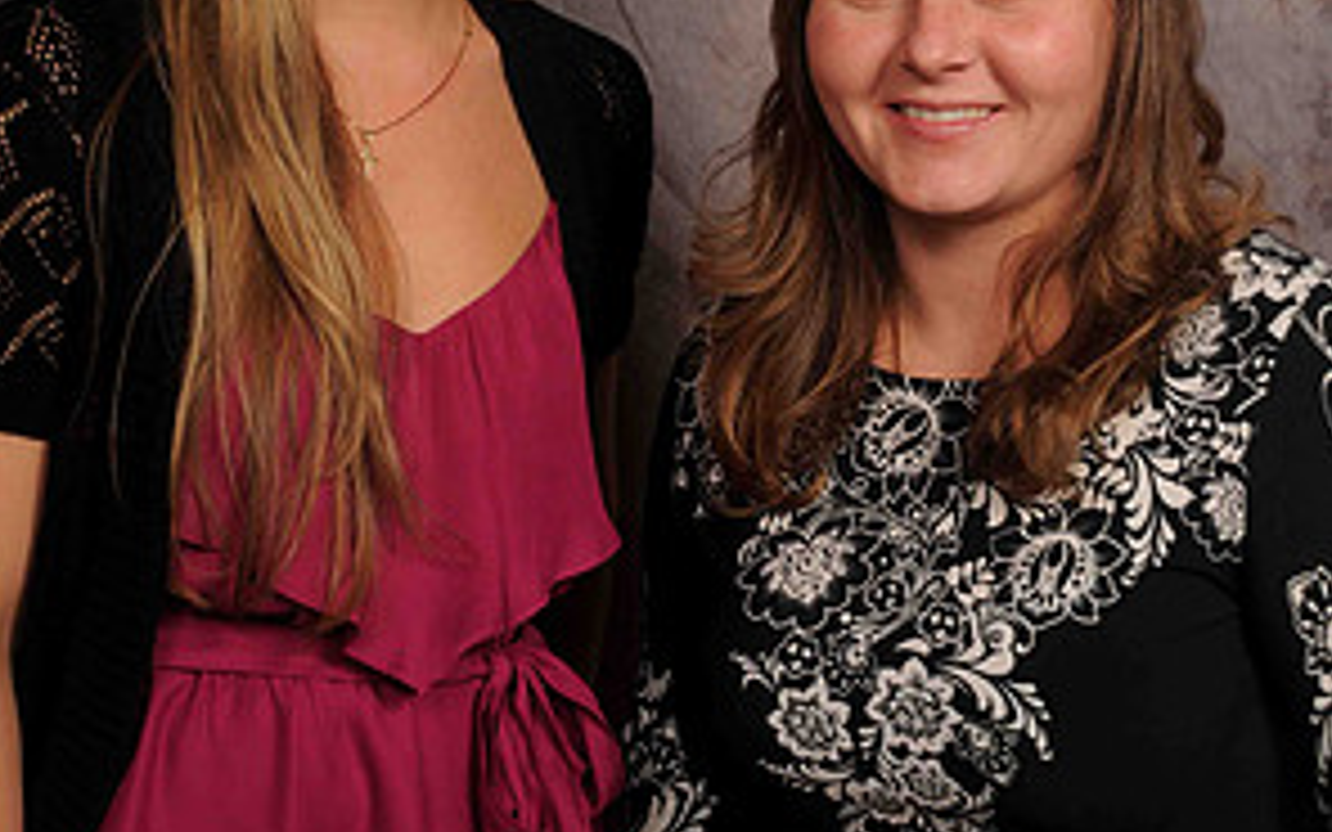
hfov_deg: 22.3
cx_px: 664
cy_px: 180
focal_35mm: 93
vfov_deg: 14.0
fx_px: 3376
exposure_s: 1/125
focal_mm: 40
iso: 200
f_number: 5.6
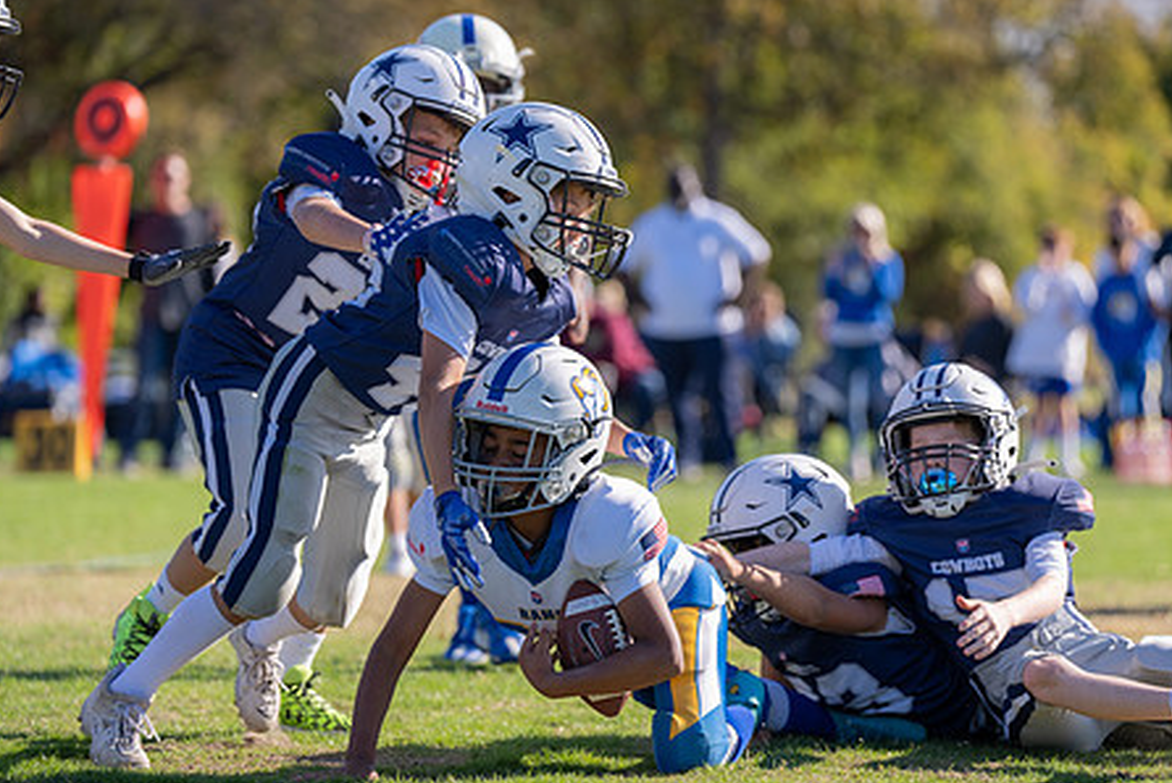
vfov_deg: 7.7
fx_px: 5798
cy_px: 395
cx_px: 597
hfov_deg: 11.5
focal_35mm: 178
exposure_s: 1/1250
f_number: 2.8
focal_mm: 137
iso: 100
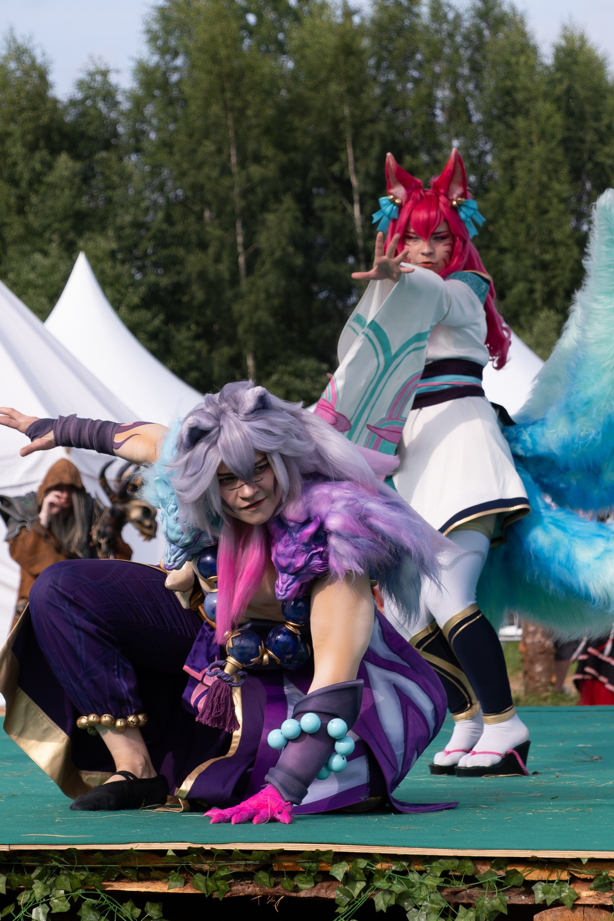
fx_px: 2993
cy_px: 310
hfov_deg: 11.7
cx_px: 323
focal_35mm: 117
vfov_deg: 17.5
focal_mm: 44.1
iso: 250
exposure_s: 1/1250
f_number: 4
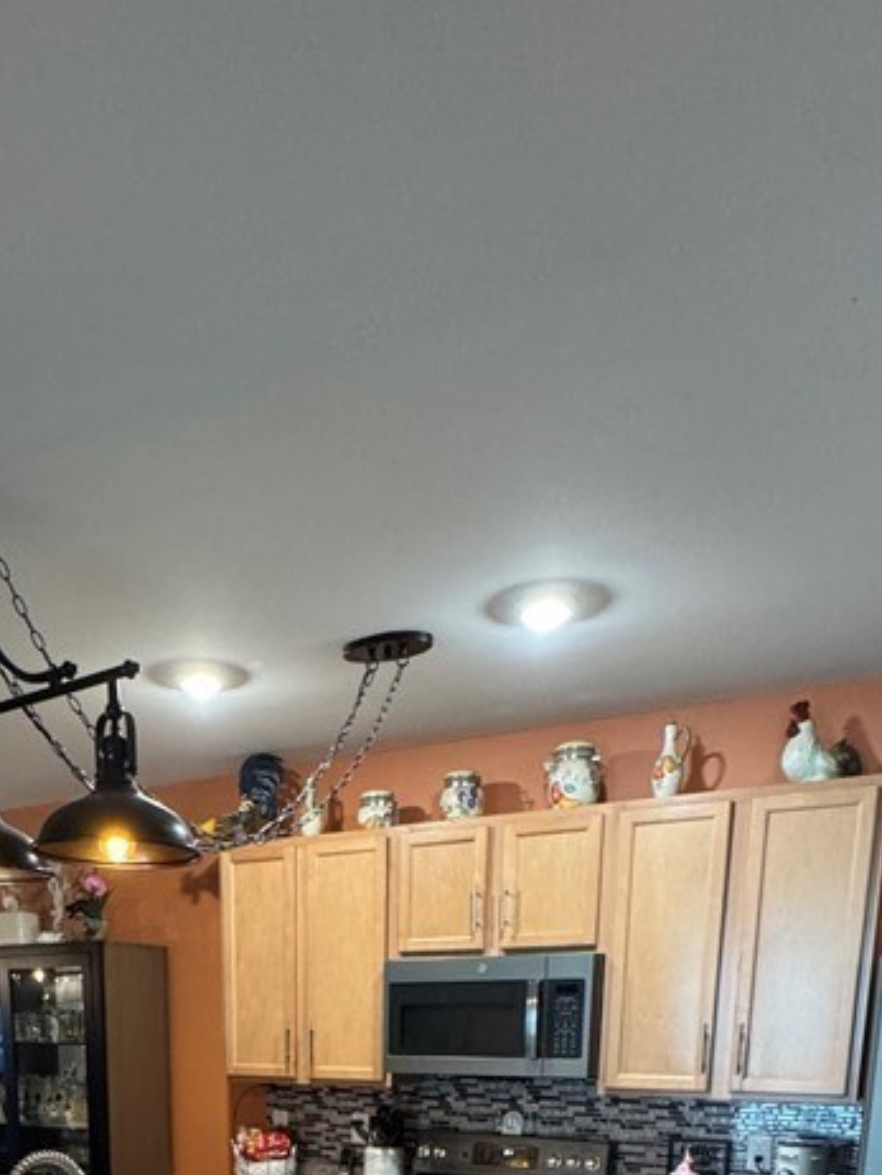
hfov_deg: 44.7
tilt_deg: -12.1
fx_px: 1052
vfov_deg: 46.3
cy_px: 1233
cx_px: 285
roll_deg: +1.3
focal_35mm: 31
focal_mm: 2.22
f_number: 2.2
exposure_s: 1/60
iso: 640
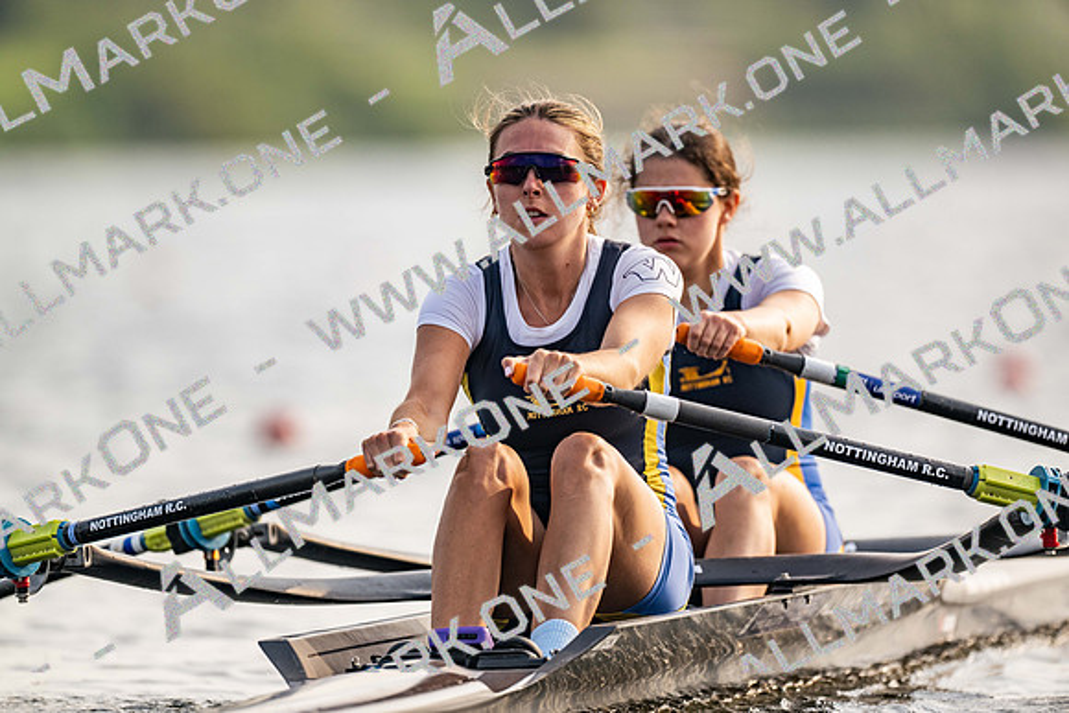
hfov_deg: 3.4
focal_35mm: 600
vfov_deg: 2.3
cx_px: 534
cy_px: 356
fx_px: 17820
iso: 280
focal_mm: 600
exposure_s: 1/2500
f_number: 4
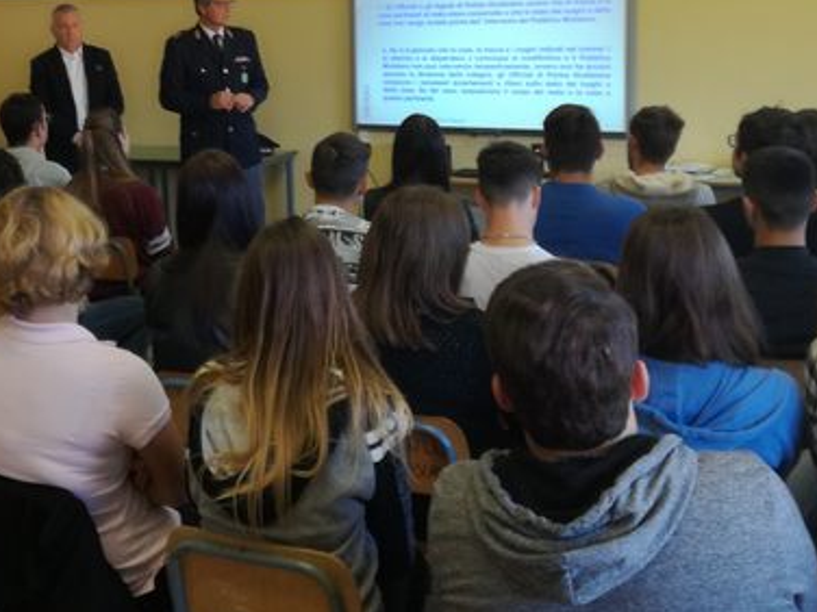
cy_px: 117
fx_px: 1204
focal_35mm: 51
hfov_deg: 36.9
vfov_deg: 27.9
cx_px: 248
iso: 80
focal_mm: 3.79
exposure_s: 1/33.3
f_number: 2
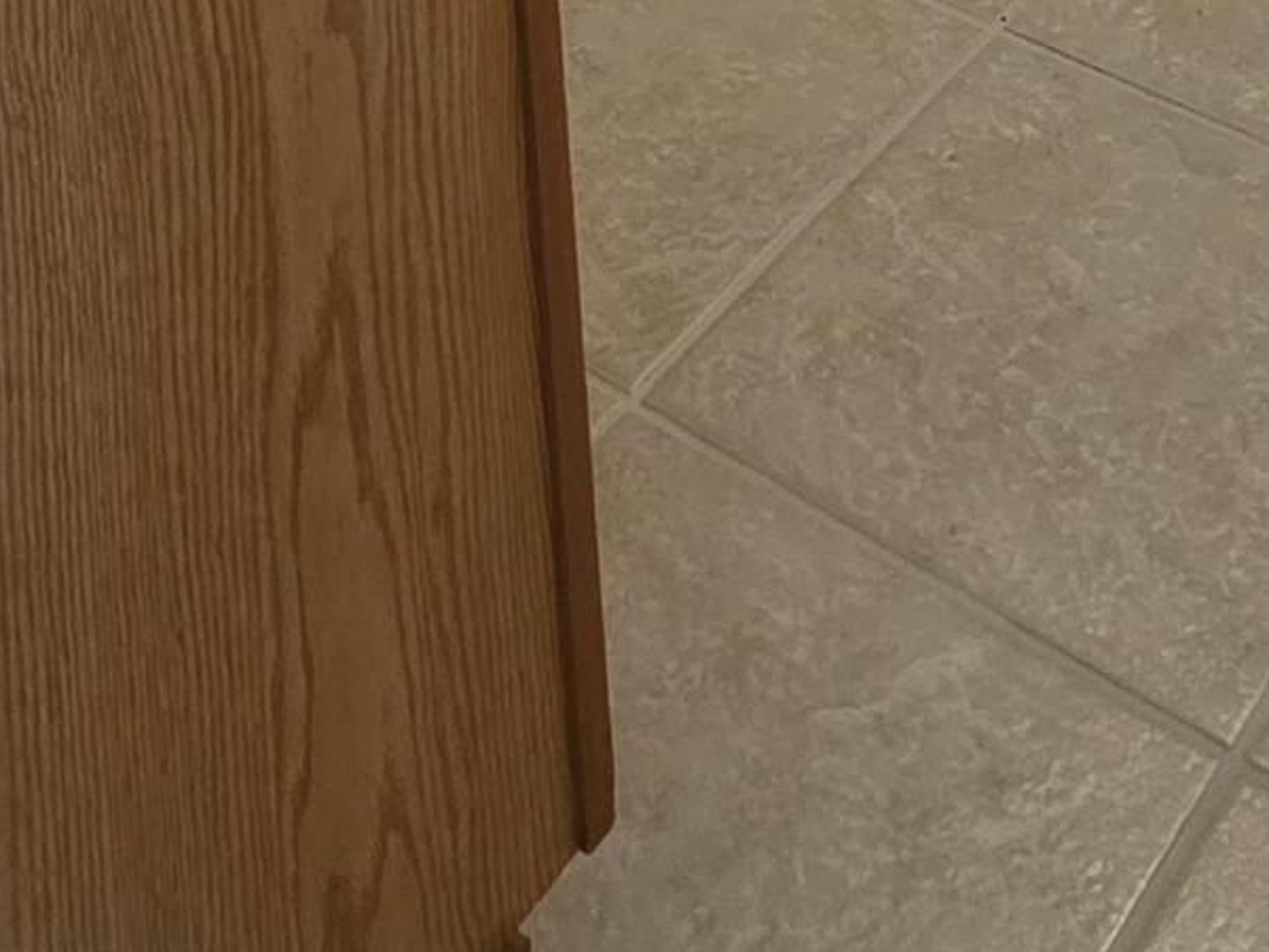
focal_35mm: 65
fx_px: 2383
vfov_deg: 15.8
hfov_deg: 29.6
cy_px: -1128
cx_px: 848
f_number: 1.9
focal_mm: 2.2
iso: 640
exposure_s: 1/60
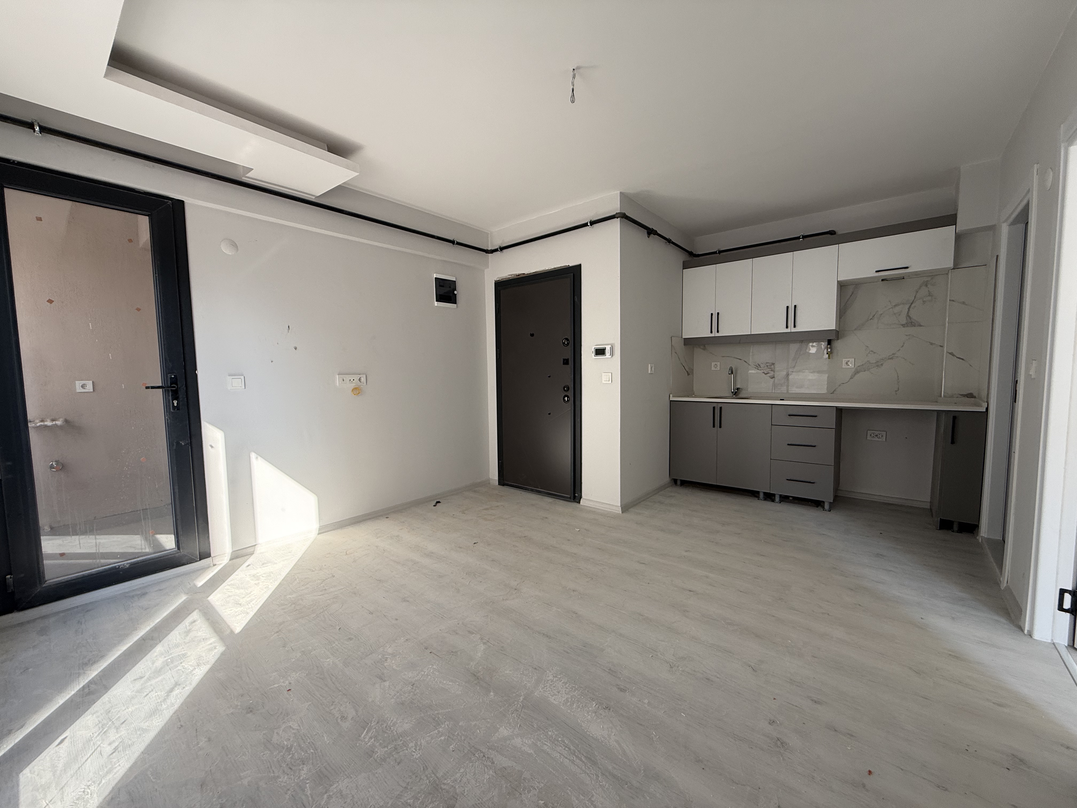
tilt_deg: -4.0
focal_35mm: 14
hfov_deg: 102.1
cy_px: 404
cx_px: 538
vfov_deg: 85.7
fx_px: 436
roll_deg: +1.0
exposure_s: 1/104
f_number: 2.2
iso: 64
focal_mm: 2.22
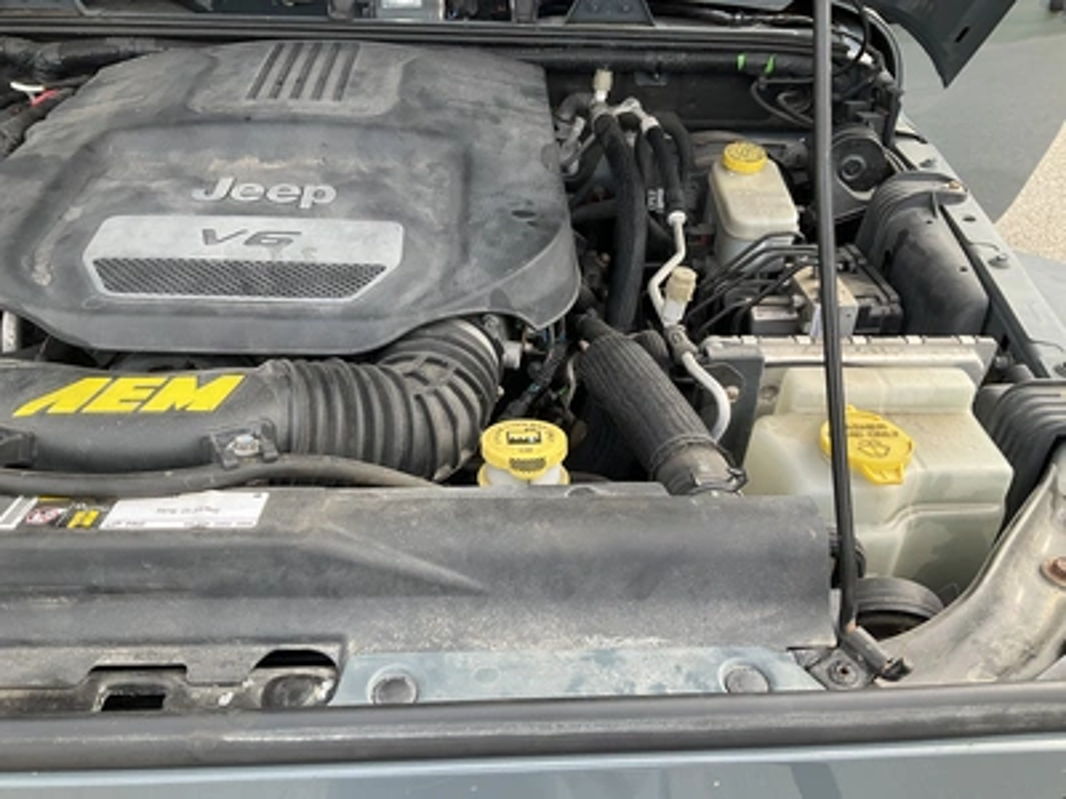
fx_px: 893
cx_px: 533
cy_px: 400
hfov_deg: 61.7
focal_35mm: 29
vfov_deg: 48.2
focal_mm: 3
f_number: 1.8
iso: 20
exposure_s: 1/222
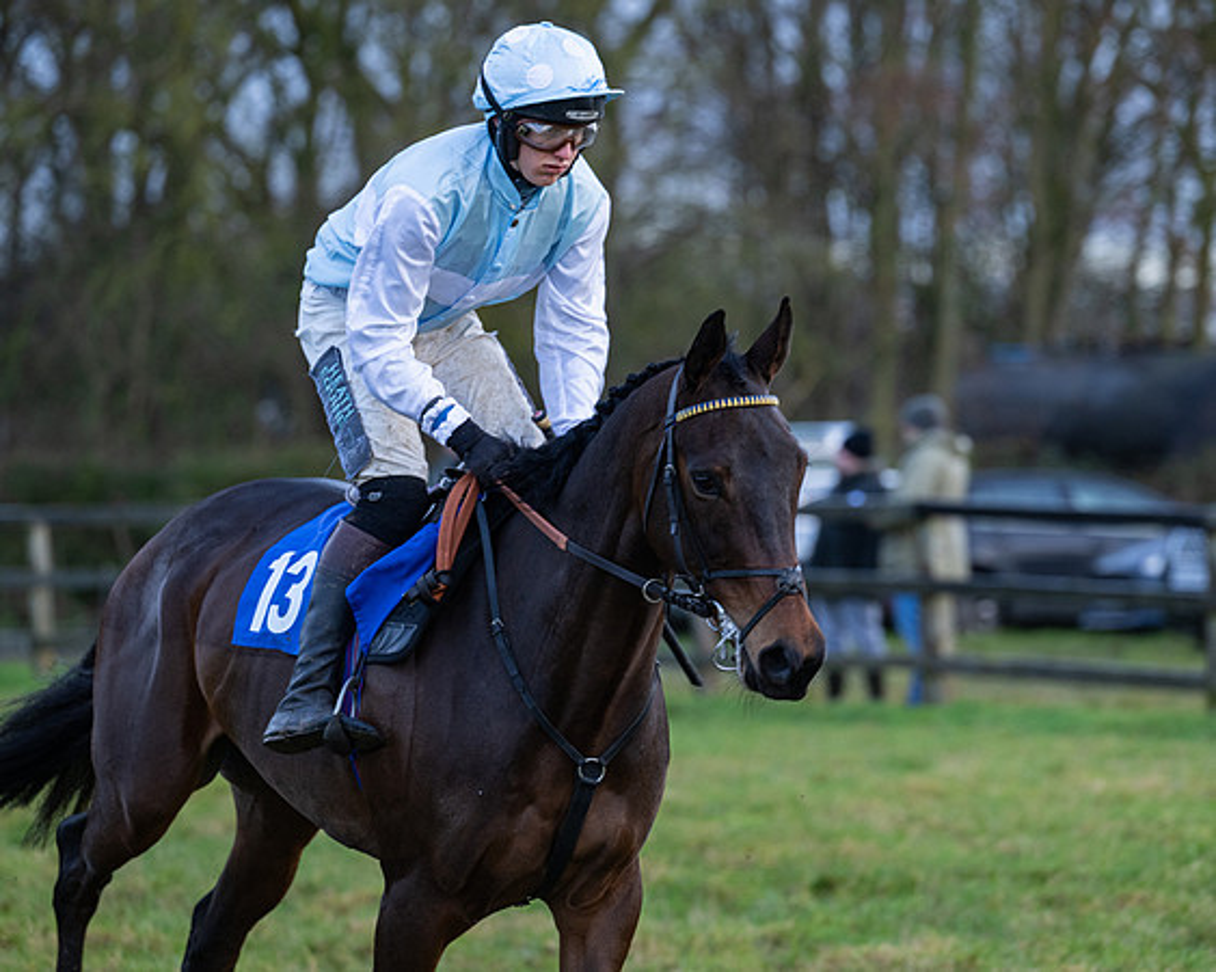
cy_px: 486
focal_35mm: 197
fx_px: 7090
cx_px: 629
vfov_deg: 7.8
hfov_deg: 9.8
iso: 800
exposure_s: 1/500
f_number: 4
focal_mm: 175
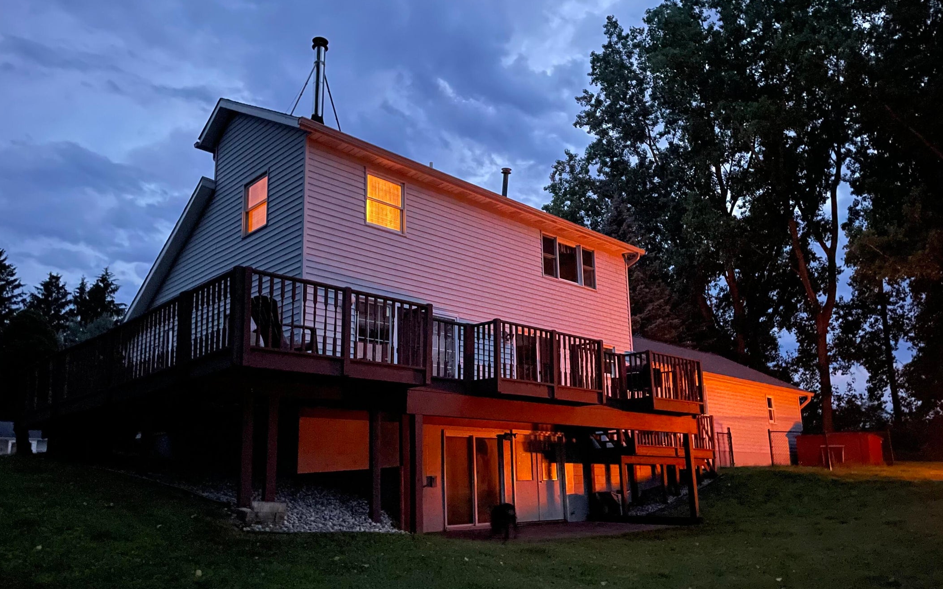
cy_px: 347
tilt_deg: +13.2
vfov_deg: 44.3
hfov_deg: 66.5
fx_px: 720
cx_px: 468
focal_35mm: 28
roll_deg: +1.6
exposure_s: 1/8
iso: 1600
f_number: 1.6
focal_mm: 4.2
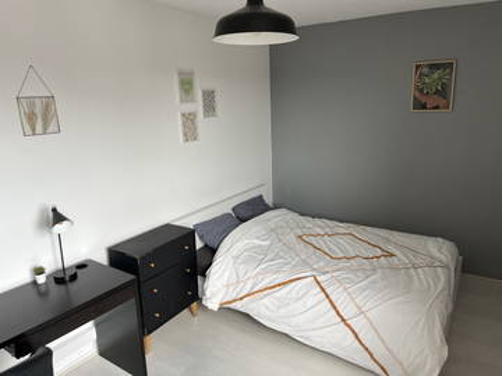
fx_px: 377
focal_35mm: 26
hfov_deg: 67.3
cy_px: 188
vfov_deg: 53.1
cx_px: 251
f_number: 1.6
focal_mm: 5.1
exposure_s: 1/121
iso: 64
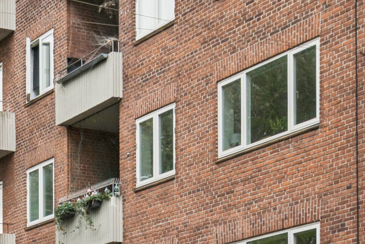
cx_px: -41
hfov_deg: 19.5
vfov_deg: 13.3
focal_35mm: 100
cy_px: 293
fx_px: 1016
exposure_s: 1/320
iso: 250
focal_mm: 22.5
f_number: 6.3
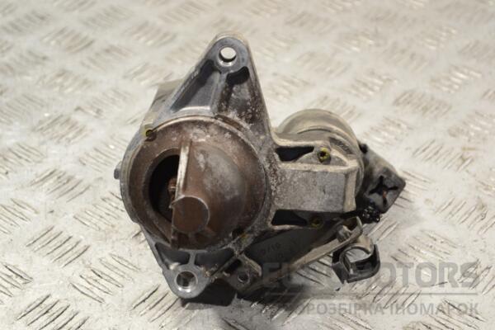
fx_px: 1134
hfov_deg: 24.6
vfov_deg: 16.6
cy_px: 165
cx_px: 248
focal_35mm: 82
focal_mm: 55
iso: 360
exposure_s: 1/30
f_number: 5.6
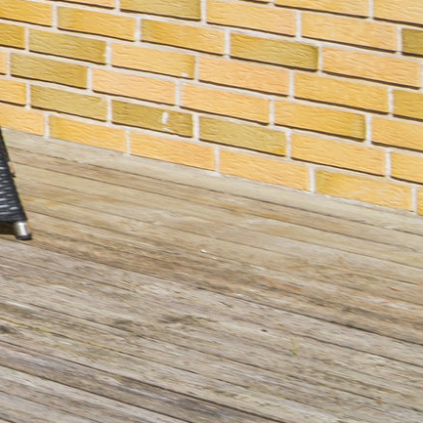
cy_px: -398
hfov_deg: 7.1
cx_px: -1038
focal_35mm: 206
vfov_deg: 8.1
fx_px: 2848
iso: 100
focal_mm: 35
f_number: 14
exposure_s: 1/60
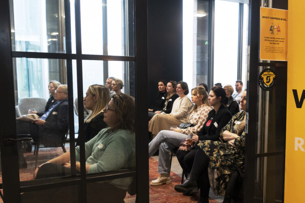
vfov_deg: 31.8
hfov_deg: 45.2
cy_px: 118
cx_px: 218
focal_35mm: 42
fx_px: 356
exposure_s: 1/60
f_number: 4
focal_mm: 26
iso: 1600
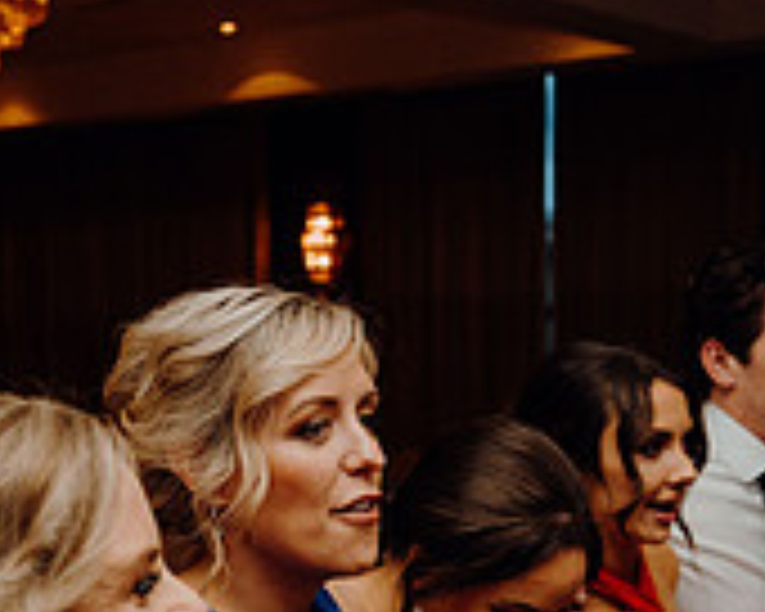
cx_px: 356
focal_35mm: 80
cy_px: 623
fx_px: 1811
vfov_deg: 18.6
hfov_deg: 23.8
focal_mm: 25
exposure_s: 1/160
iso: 1250
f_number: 2.8
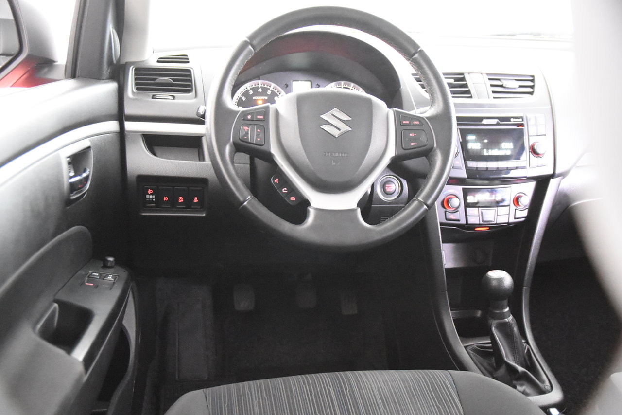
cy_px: 208
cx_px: 311
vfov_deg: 36.9
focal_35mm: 36
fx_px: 622
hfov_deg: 53.1
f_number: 3
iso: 12800
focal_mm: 24
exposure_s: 1/30
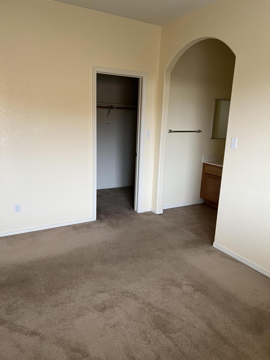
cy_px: 180
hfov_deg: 53.1
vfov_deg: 67.3
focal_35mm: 26
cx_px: 135
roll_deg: -1.3
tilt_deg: -12.6
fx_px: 270
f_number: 1.5
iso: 125
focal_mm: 5.7
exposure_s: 1/81
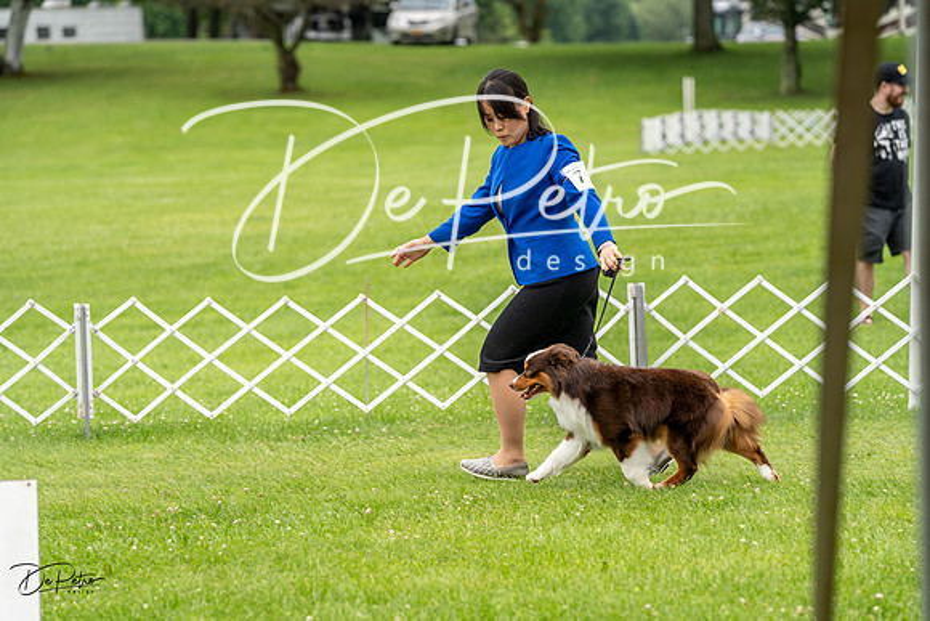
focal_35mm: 158
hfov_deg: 13.0
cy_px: 310
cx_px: 465
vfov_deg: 8.7
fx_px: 4082
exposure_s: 1/800
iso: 400
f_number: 5
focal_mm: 158
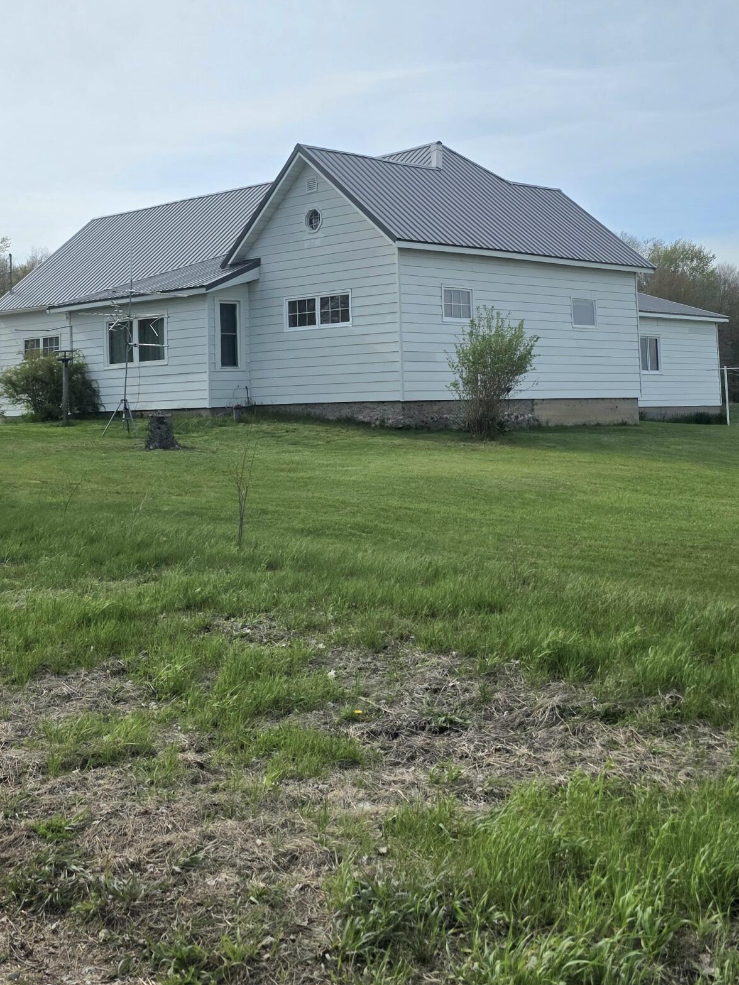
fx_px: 1252
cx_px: 305
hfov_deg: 32.8
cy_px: 283
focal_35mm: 44
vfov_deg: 42.0
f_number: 1.7
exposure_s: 1/10000
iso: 80
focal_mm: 6.3
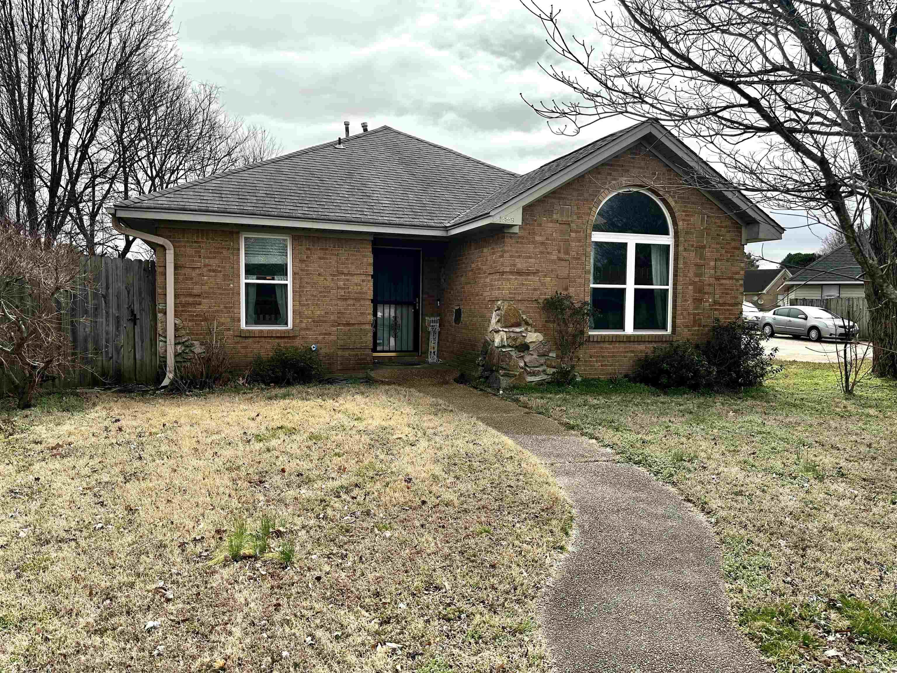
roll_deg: -1.0
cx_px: 448
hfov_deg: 71.6
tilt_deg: -1.8
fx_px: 622
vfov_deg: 56.8
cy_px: 336
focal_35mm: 24
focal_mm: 6.86
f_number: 1.78
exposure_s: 1/3058
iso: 80
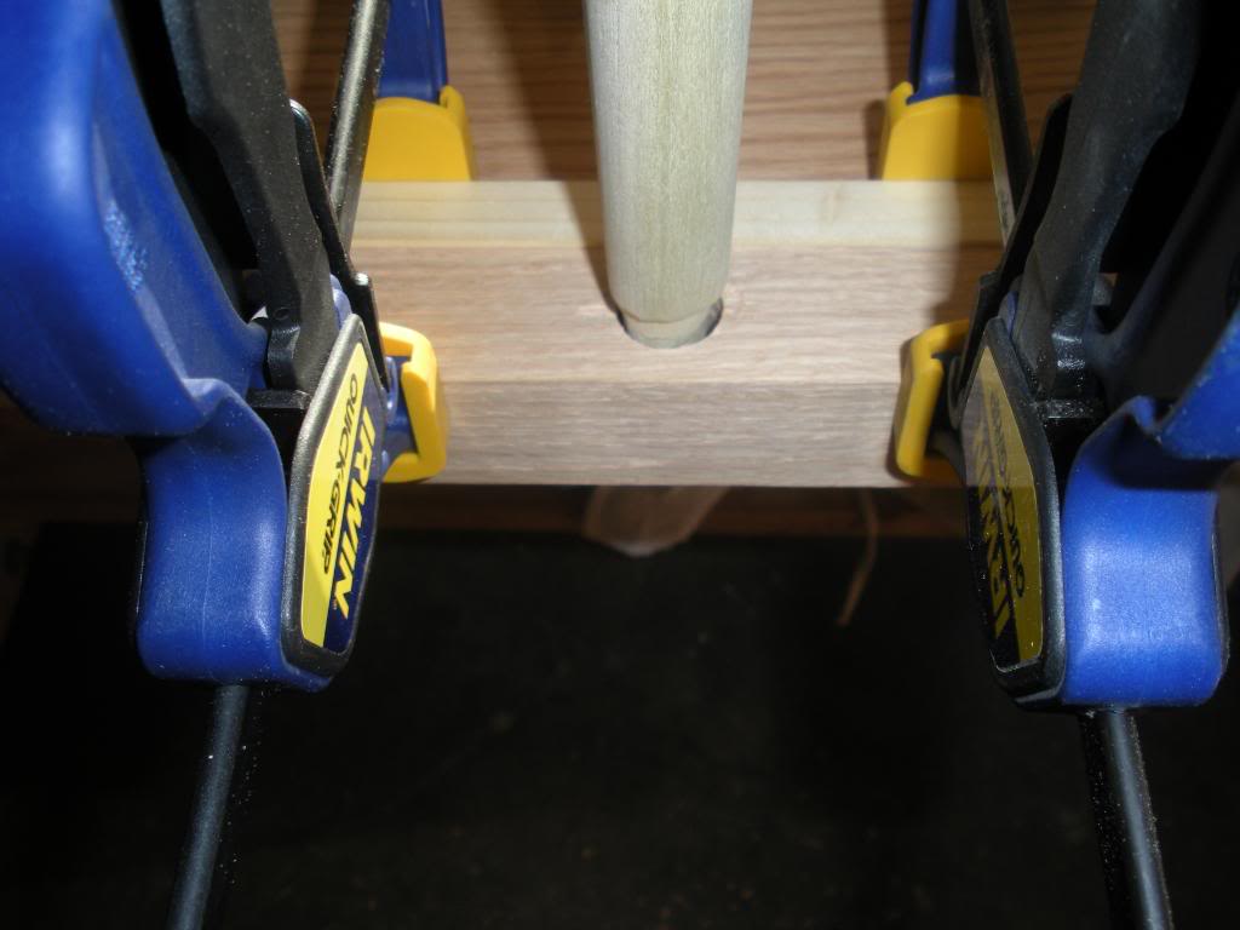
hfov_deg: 51.4
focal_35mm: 36
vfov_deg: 39.7
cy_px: 465
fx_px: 1290
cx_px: 620
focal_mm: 6.3
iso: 64
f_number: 3.5
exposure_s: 1/30
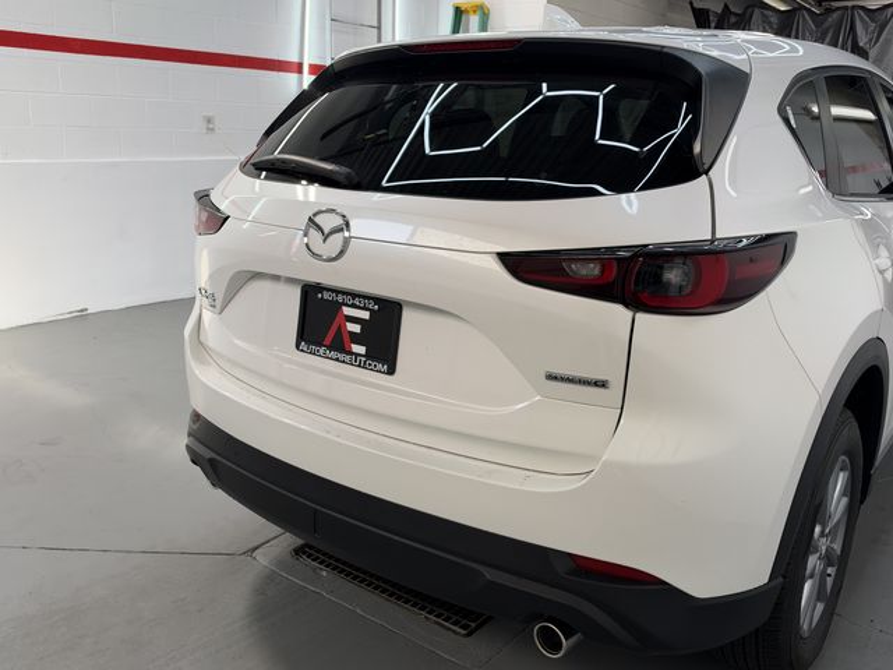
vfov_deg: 46.8
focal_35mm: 30
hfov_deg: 60.0
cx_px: 446
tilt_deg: -15.3
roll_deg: -2.3
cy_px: 335
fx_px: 774
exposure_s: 1/320
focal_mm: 6.93
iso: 64
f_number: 1.8
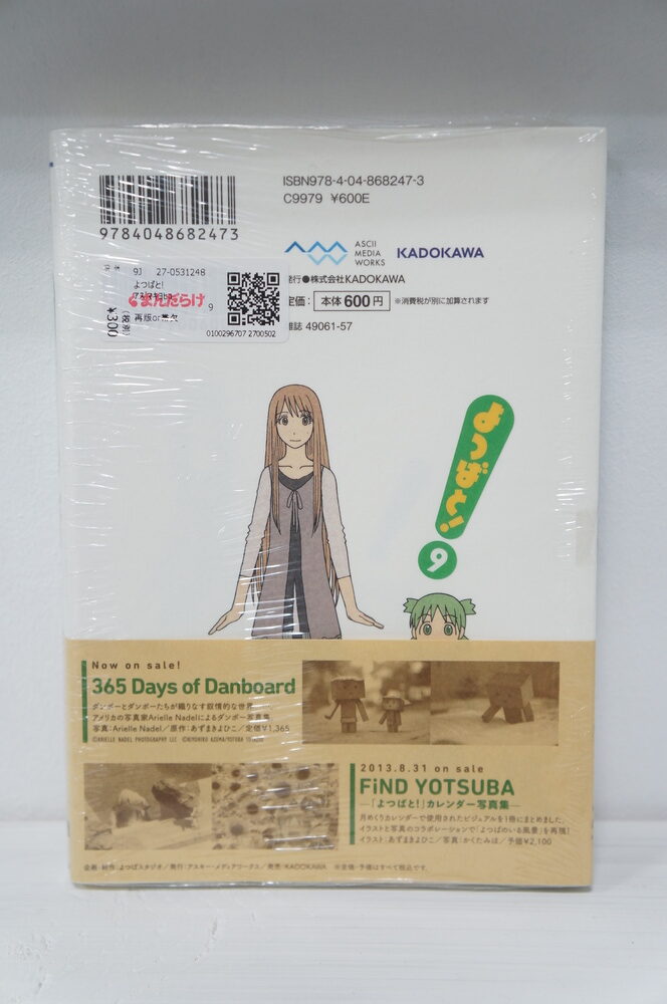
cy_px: 502
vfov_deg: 42.4
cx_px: 334
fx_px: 1296
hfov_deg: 28.9
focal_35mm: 46
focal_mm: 31
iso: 500
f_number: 4
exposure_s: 1/30
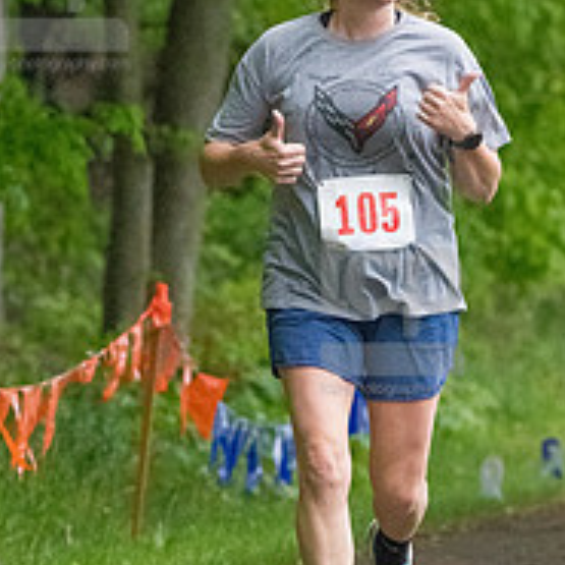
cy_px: 312
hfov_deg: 3.2
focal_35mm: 542
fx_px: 10009
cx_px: 392
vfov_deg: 3.2
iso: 6400
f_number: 5.6
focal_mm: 175
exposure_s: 1/1250
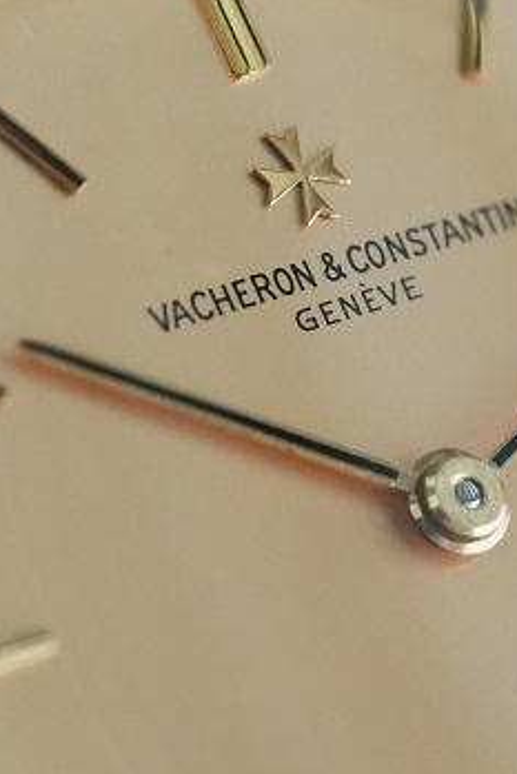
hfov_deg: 6.7
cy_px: 346
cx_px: 378
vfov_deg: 10.0
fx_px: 4411
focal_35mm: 205
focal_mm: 105
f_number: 8
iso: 10000
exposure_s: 1/250
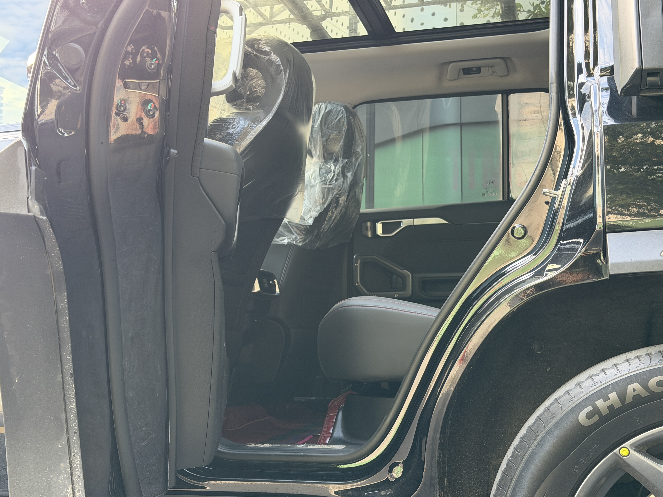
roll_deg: +0.1
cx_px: 332
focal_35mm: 48
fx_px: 919
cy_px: 248
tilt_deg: +5.4
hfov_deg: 39.7
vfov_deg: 30.3
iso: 200
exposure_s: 1/60
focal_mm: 6.76
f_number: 1.78
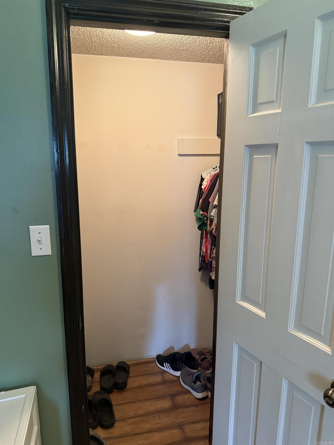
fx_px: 309
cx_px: 167
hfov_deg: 56.8
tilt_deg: -10.0
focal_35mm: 24
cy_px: 222
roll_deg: -0.2
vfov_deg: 71.6
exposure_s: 1/60
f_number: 1.78
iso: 640
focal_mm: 6.76
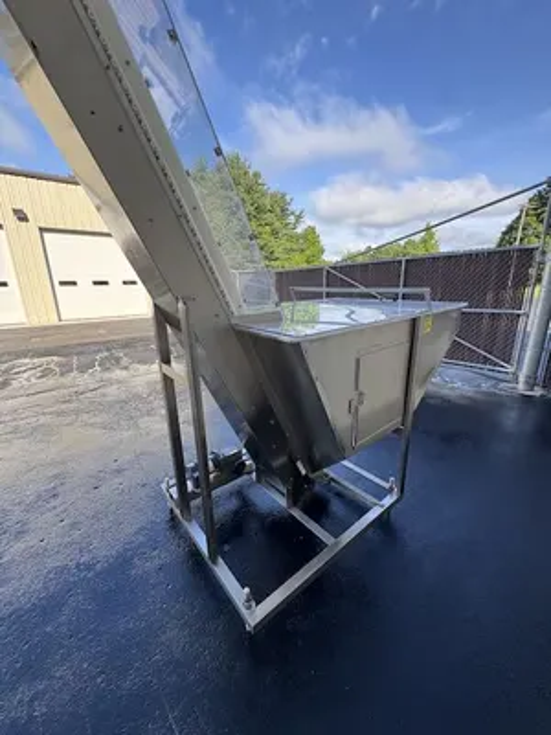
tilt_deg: -17.1
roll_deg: +0.5
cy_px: 368
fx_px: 297
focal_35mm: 14
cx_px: 276
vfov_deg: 102.1
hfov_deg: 85.7
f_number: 2.2
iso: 40
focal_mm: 2.22
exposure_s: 1/279
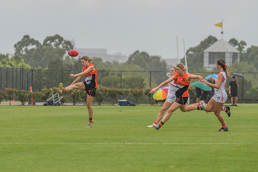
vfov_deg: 3.6
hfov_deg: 5.4
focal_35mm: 380
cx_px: 81
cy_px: 69
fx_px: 2724
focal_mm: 270
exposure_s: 1/1600
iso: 800
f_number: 8
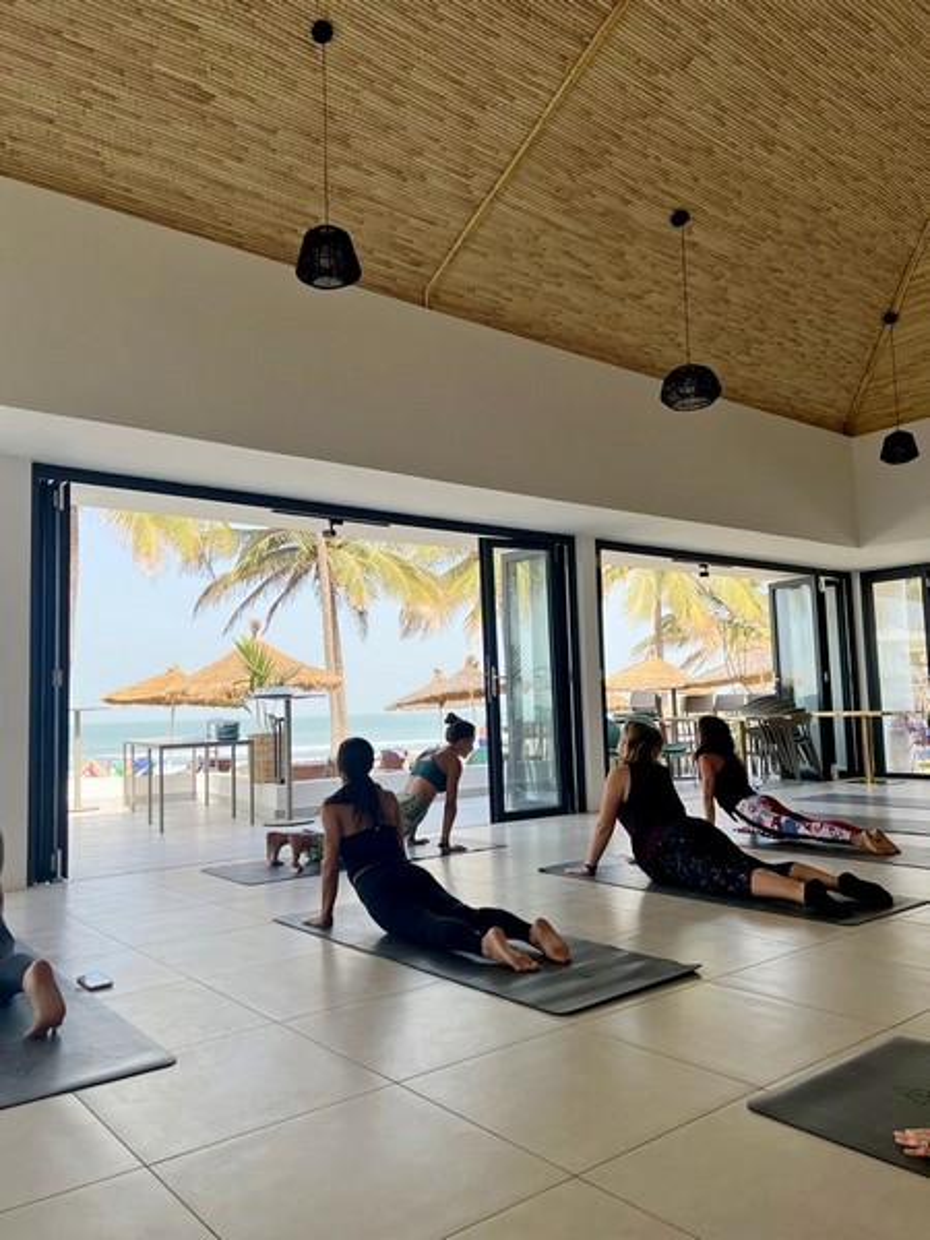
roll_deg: +1.4
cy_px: 620
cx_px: 465
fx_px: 931
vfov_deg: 67.3
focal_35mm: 26
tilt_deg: +5.9
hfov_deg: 53.1
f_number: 1.5
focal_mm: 5.7
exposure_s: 1/880
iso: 50
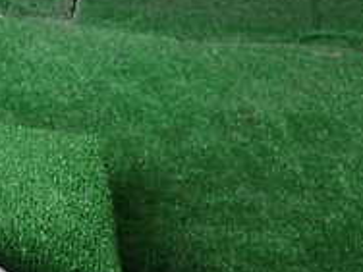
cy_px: 282
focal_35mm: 80
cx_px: -17
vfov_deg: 17.9
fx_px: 839
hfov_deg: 23.2
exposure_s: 1/125
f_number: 2
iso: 125
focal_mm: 4.5
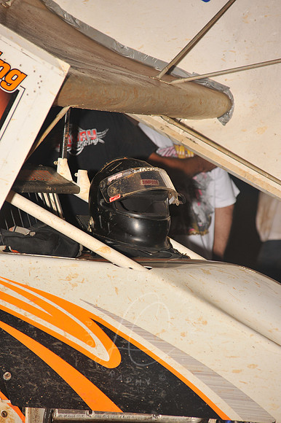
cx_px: 140
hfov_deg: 6.9
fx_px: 2344
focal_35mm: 200
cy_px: 212
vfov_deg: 10.3
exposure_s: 1/250
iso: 500
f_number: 5.6
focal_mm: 200
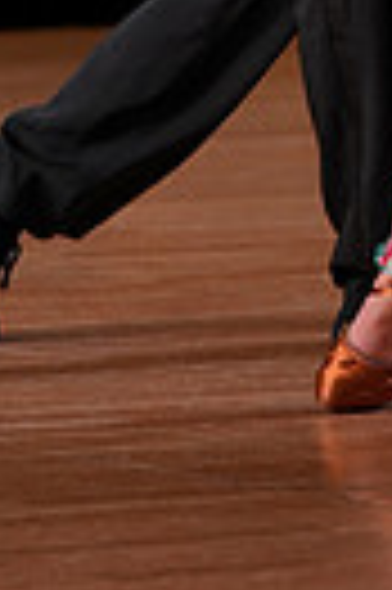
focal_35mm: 470
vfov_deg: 4.3
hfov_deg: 2.9
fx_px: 7696
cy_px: -545
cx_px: 642
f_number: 4
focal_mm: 106
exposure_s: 1/400
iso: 500
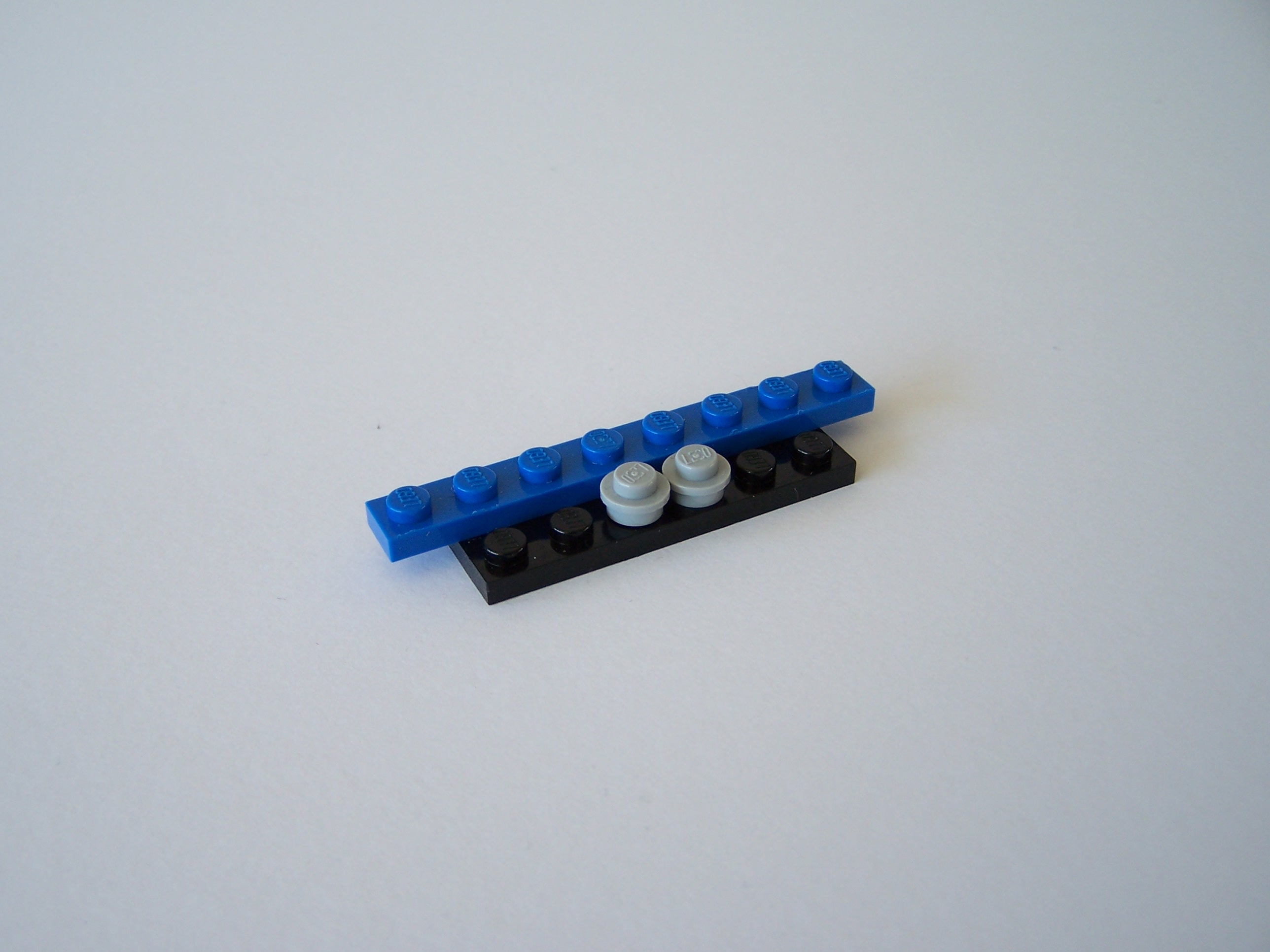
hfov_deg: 49.0
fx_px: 1394
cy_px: 476
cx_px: 635
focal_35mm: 38
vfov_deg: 37.7
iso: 80
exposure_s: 1/45
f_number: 2.8
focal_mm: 6.3
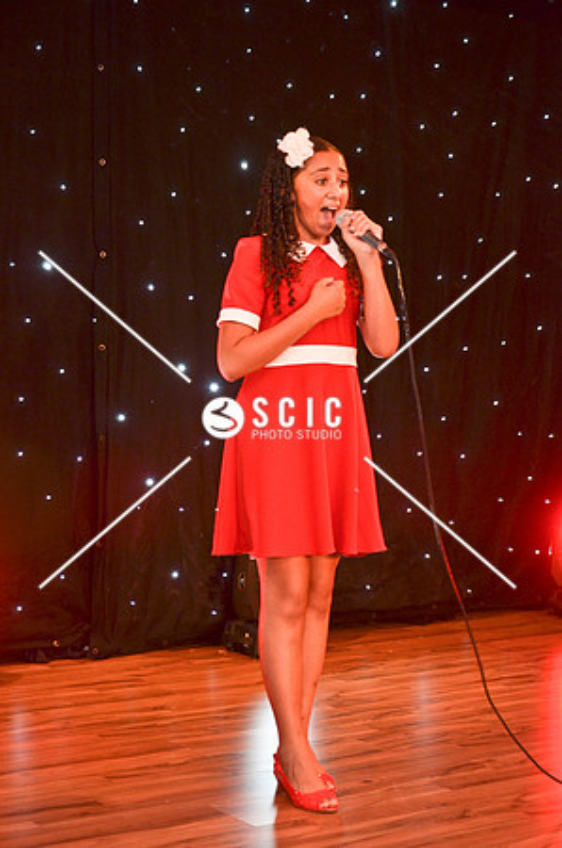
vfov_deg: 29.9
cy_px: 424
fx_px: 1588
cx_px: 281
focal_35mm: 68
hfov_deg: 20.1
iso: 800
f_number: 4.8
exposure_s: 1/60
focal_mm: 45
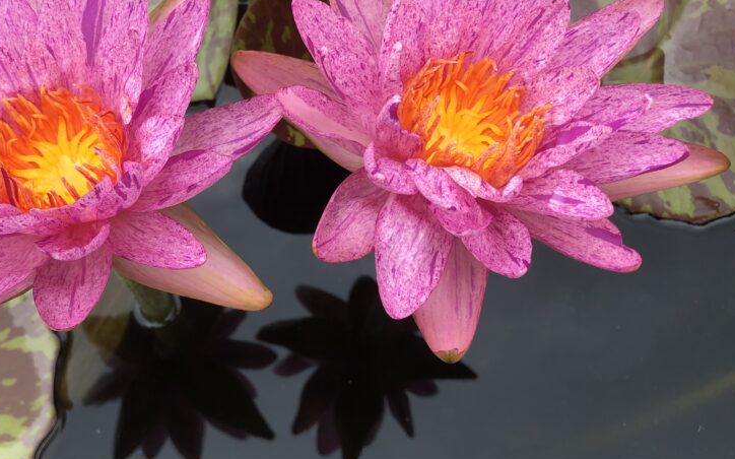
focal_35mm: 42
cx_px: 245
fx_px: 841
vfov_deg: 30.3
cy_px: 146
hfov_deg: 46.5
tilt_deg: -64.4
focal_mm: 3.99
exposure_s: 1/311
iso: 20
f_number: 1.8
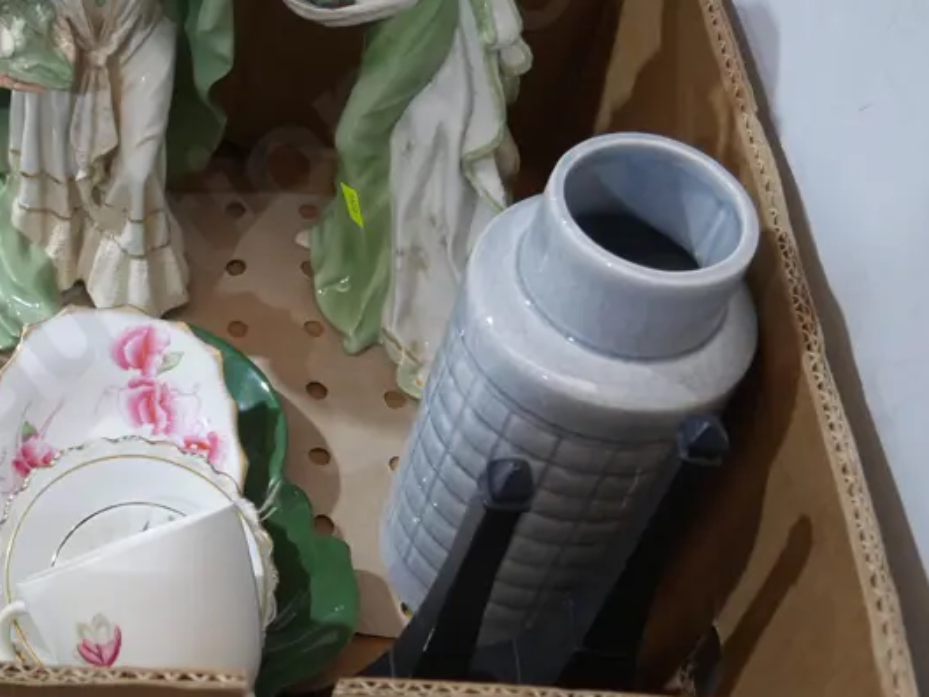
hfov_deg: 29.8
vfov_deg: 23.7
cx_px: 79
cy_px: 324
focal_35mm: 62
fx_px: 1664
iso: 1000
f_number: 3.6
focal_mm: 16
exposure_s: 1/60
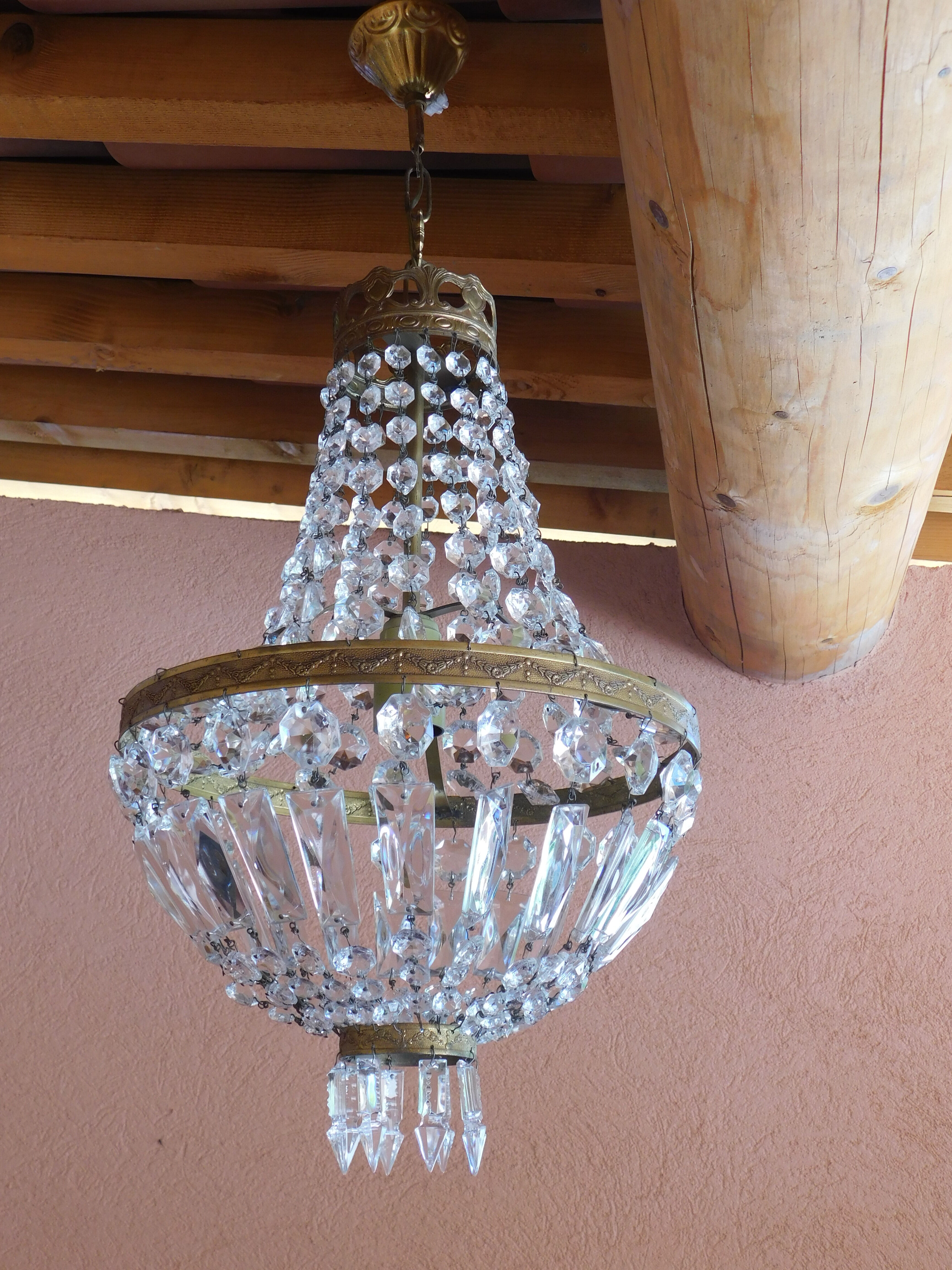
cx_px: 476
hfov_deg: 36.0
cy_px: 635
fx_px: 1467
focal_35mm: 40
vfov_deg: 46.8
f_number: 3.6
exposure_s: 1/60
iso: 125
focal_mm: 7.1
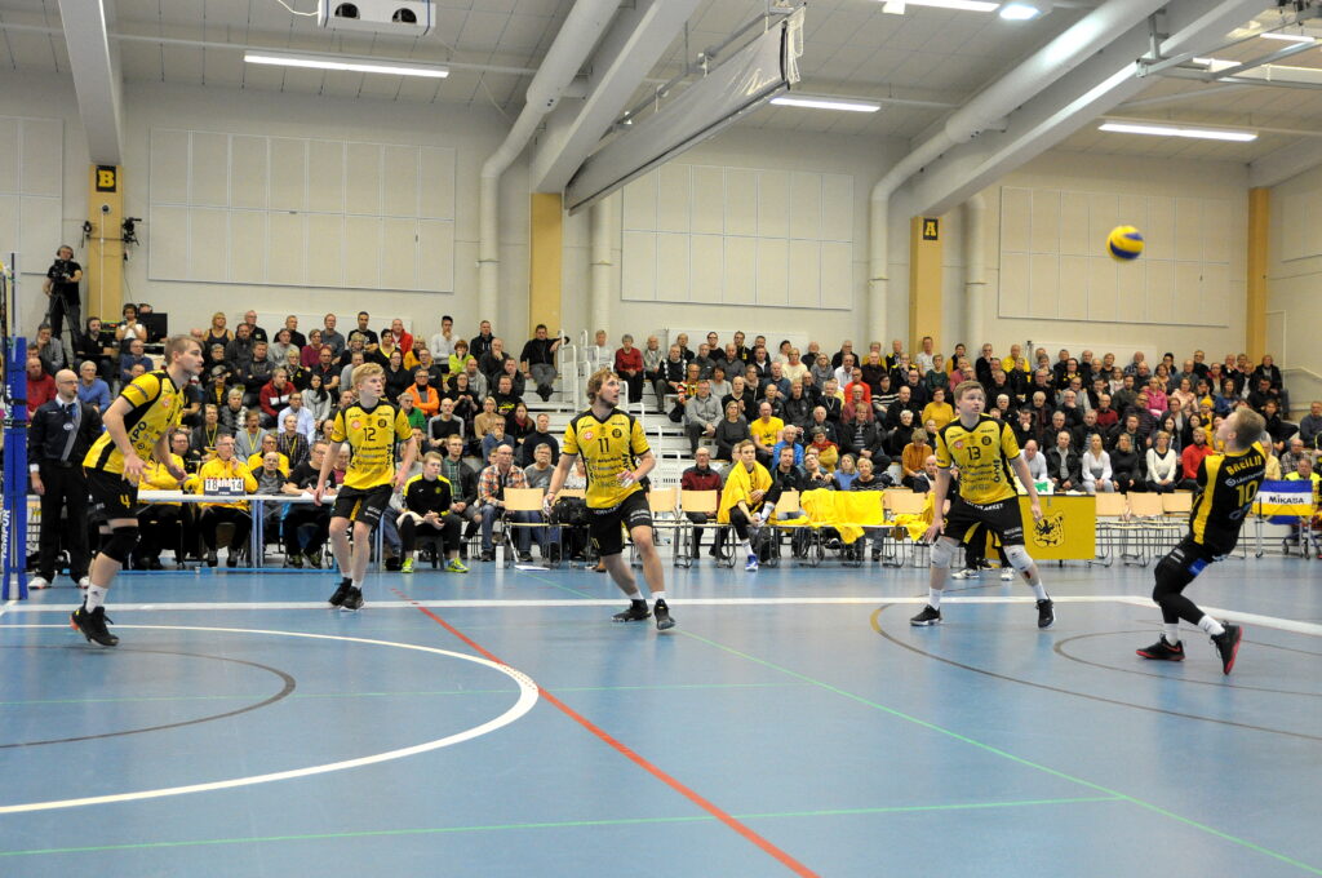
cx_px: 661
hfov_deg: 45.0
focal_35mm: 44
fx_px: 1595
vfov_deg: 30.8
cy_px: 439
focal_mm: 29
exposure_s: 1/400
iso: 1600
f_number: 2.8
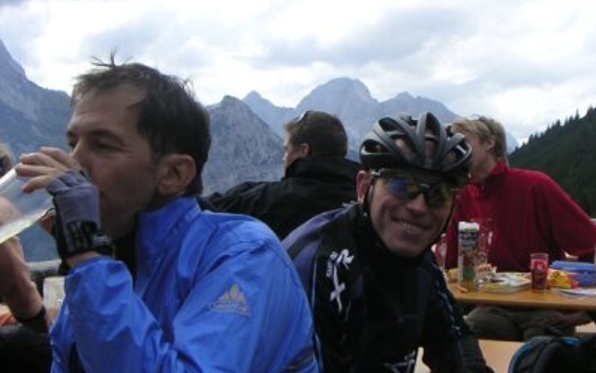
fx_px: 877
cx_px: 383
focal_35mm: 54
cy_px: 174
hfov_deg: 37.2
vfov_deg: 24.0
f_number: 6.7
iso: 50
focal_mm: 6
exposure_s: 1/90
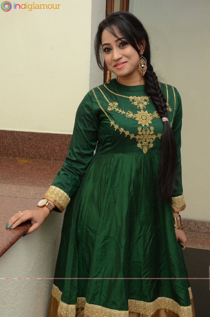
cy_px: 158
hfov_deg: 22.5
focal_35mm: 60
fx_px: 528
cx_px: 105
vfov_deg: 33.5
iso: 2000
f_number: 6.3
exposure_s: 1/125
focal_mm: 40
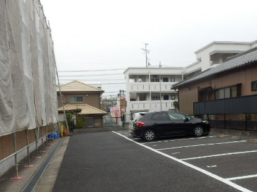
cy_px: 138
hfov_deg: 49.9
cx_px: 149
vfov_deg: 37.9
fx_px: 275
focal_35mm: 37
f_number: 3
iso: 80
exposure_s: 1/200
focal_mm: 4.2
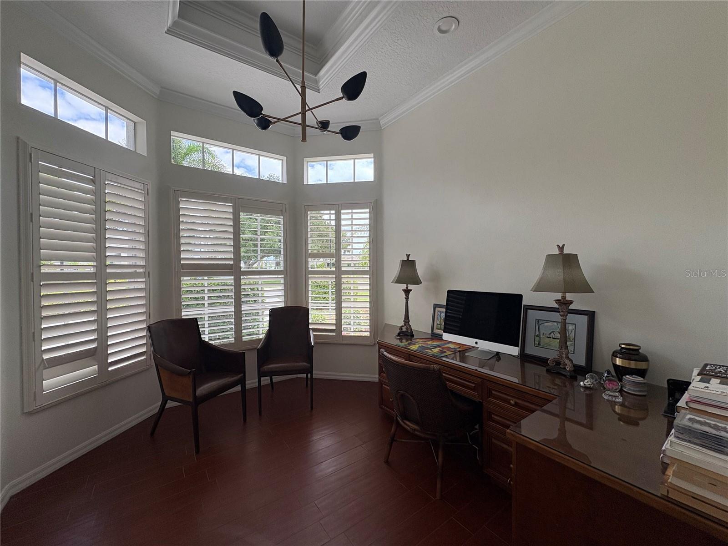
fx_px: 294
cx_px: 364
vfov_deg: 85.7
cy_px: 273
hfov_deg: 102.1
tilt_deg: -0.1
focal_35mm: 14
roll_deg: +0.7
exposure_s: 1/170
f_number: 2.2
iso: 64
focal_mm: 2.22
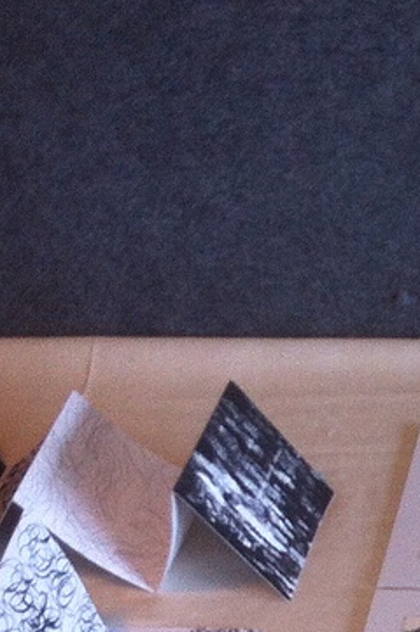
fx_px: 2262
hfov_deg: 9.5
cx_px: 996
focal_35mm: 129
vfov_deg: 15.2
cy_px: 811
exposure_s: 1/30
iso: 80
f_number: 2.8
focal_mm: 3.85
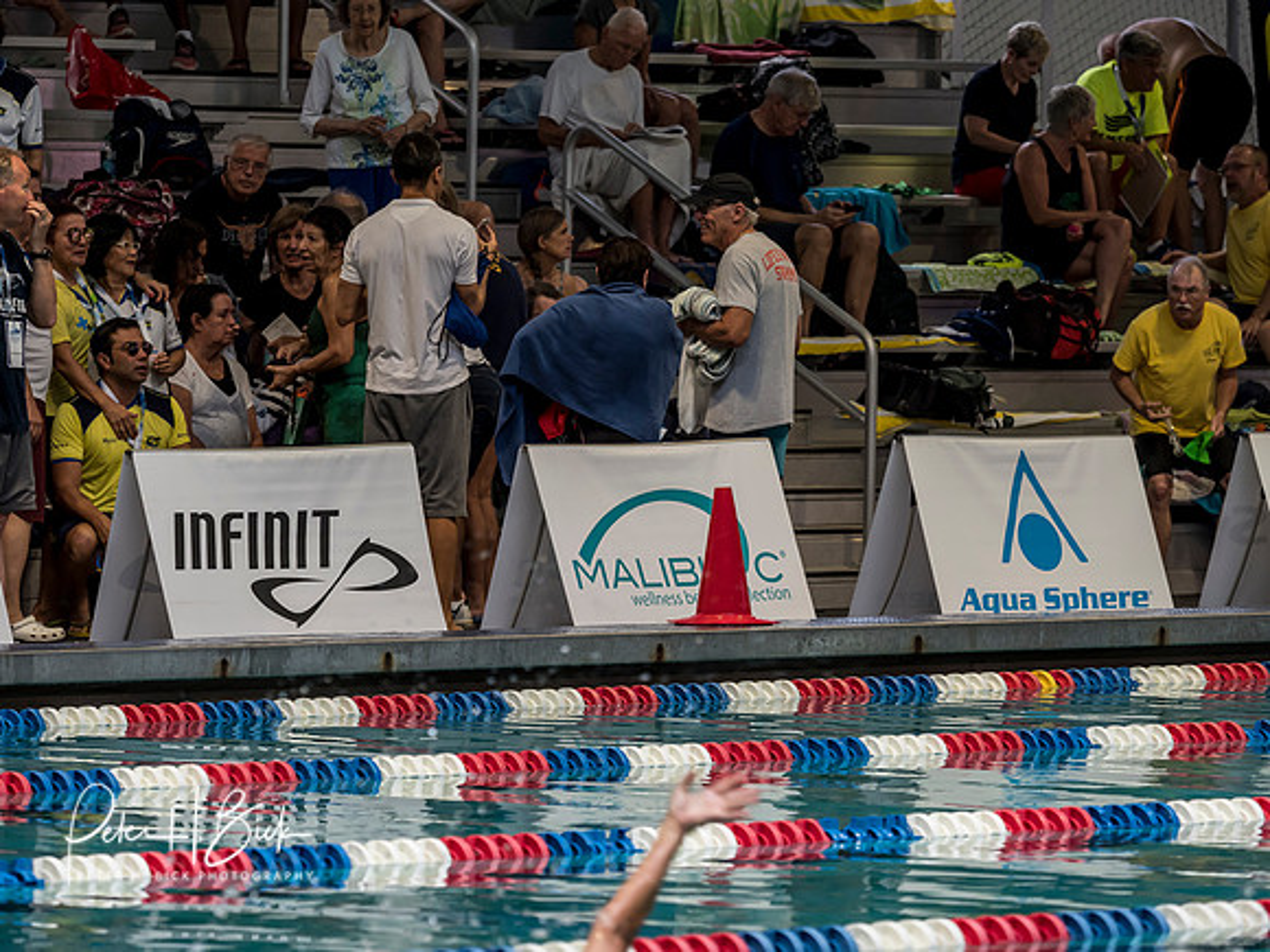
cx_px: 635
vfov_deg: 5.5
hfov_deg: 7.3
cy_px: 476
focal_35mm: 270
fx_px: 9906
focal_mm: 135
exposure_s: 1/200
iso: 1000
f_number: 3.5
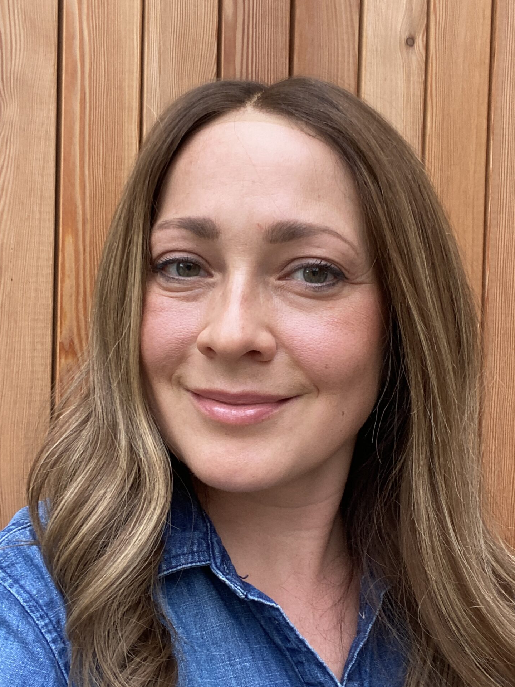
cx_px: 260
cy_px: 366
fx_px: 793
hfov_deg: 36.0
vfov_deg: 46.8
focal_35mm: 40
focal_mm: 2.71
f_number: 2.2
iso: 100
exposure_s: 1/88
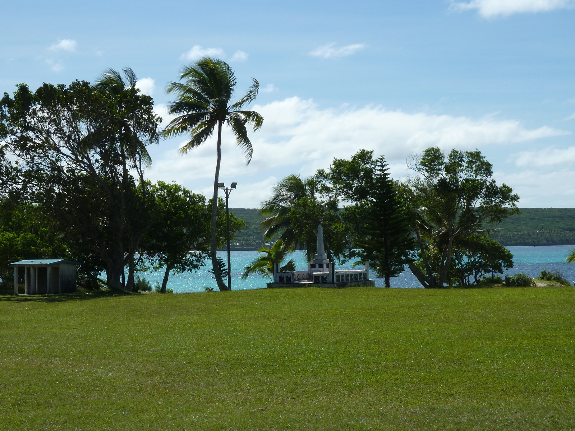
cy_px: 216
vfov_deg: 20.4
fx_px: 1196
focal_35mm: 72
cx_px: 288
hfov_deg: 27.0
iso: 80
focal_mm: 11.9
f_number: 5.6
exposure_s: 1/500
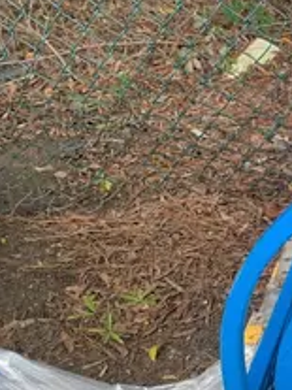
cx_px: 511
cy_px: 206
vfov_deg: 21.3
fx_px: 1036
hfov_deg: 14.3
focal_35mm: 92
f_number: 1.8
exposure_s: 1/122
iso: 25
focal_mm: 4.25
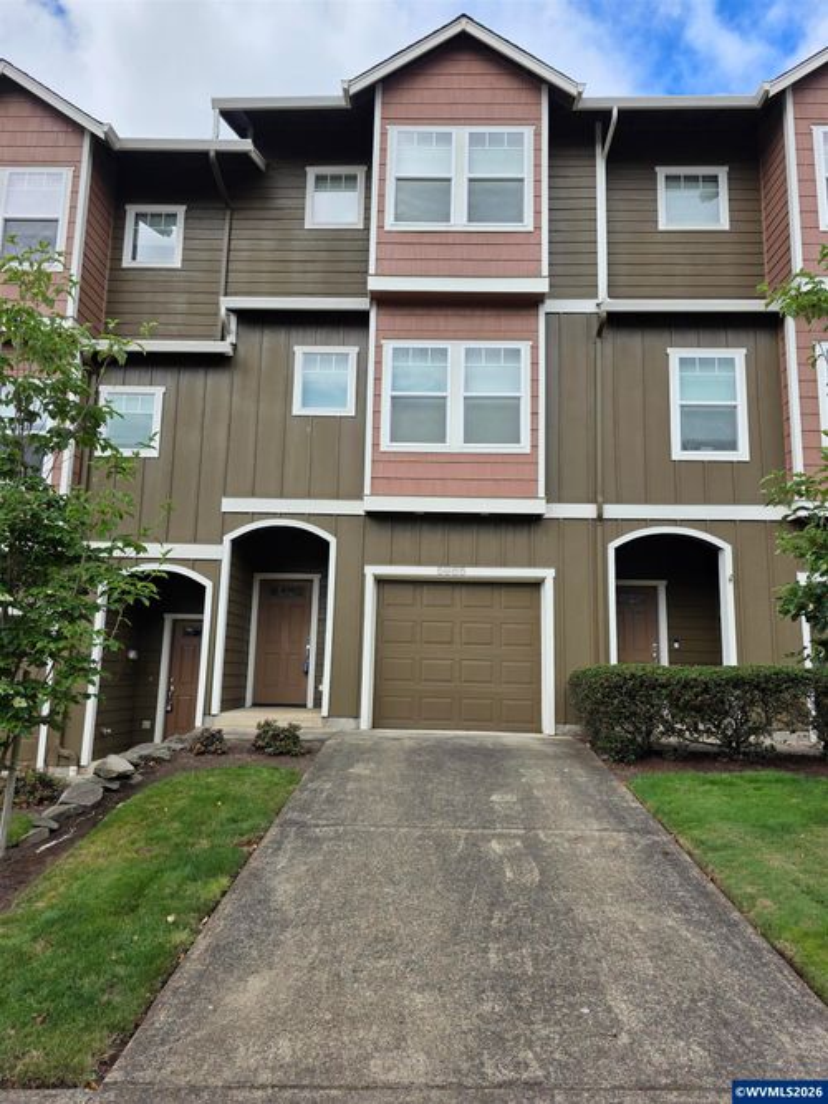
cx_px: 414
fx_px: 734
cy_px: 552
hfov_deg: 58.9
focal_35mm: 23
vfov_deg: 73.9
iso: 80
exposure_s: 1/5153
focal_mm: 6.3
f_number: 1.7
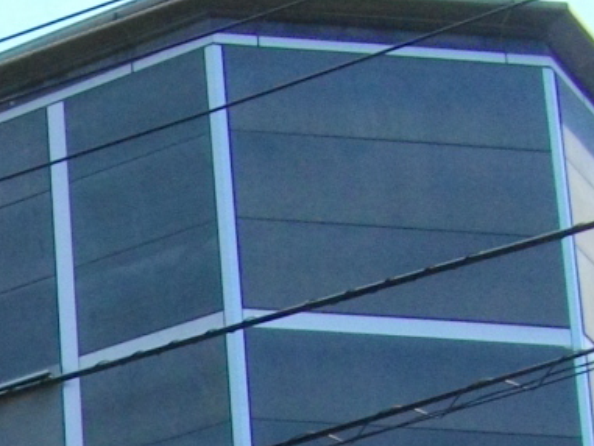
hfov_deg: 10.2
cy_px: 1056
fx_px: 2952
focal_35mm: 172
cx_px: -761
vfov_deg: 8.0
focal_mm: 5.7
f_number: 5.5
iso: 100
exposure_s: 1/200
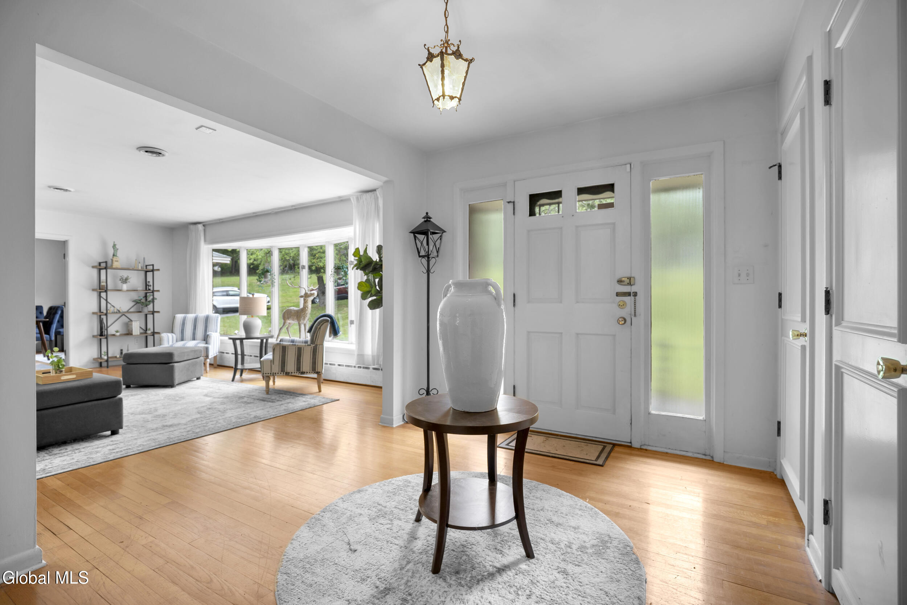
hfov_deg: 96.7
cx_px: 454
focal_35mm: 16
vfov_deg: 73.8
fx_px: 403
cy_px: 302
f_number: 4
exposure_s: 1/50
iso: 250
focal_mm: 16
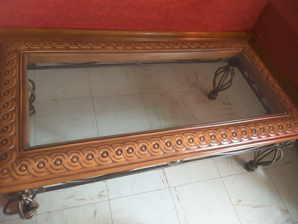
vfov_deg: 45.4
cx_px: 149
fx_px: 267
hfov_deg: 58.4
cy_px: 112
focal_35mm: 31
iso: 125
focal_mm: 2.9
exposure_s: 1/33
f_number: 1.9
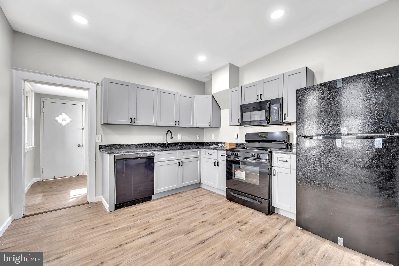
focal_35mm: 14
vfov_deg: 81.2
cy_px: 133
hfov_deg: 104.3
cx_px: 200
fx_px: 155
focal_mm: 14
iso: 100
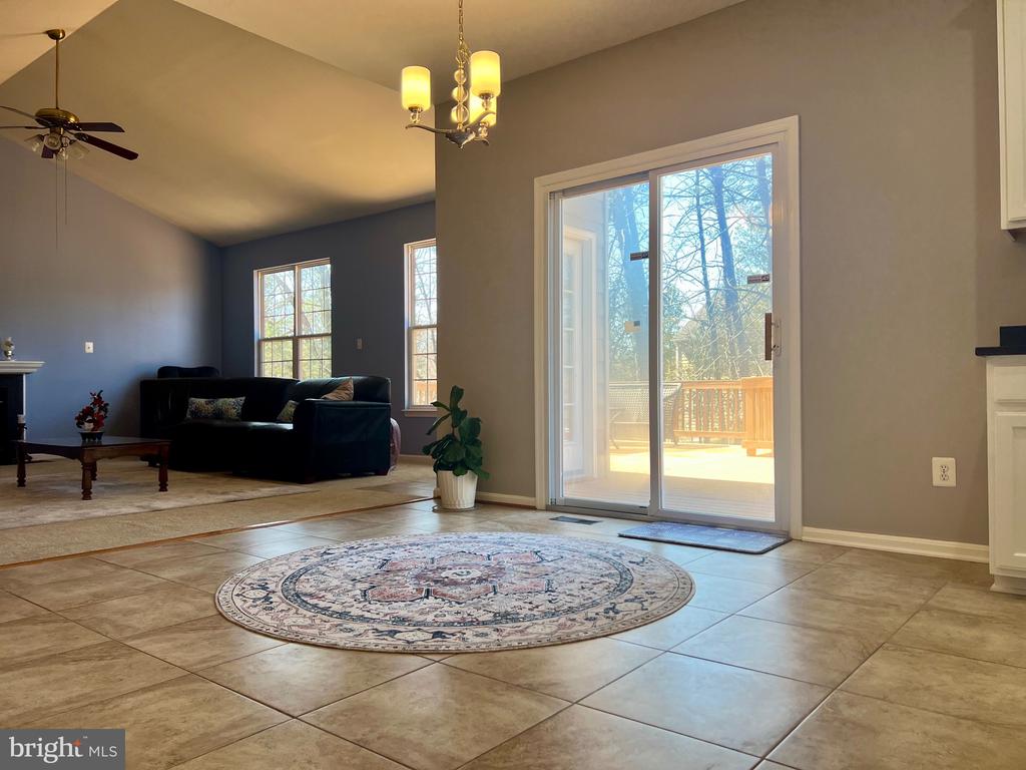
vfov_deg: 53.1
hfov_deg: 67.3
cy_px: 385
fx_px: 771
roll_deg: +0.7
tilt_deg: +0.8
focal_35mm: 26
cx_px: 513
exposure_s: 1/144
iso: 32
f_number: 1.5
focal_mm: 5.7
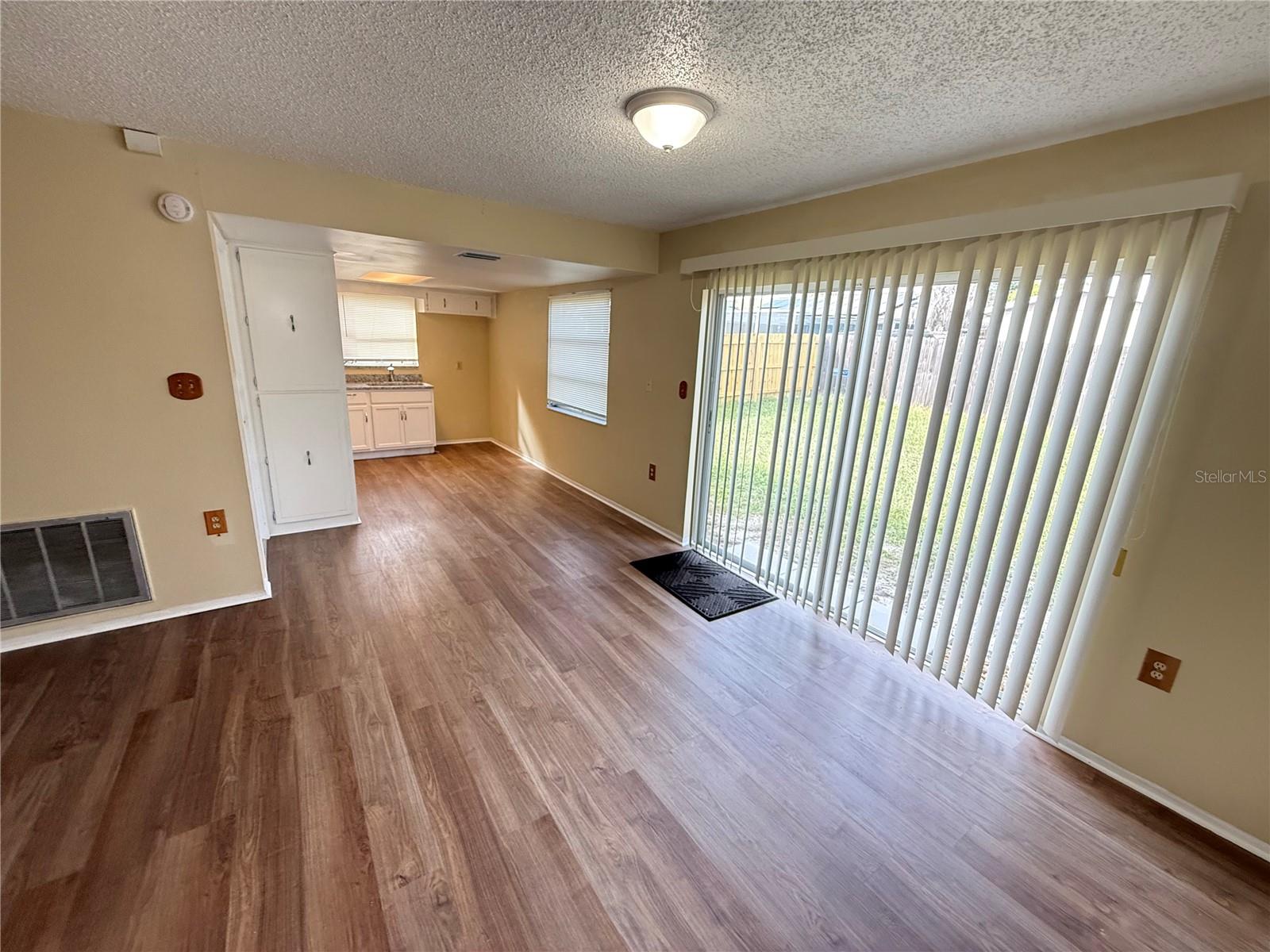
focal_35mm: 14
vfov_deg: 85.7
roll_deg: -3.1
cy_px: 476
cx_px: 635
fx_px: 514
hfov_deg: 102.1
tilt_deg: -15.2
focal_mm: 2.22
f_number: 2.2
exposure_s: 1/120
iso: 500
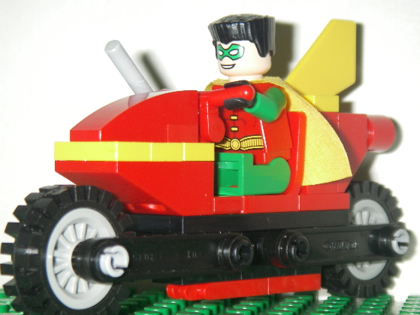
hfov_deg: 17.7
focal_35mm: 111
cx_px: 214
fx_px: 1346
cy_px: 168
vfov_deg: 13.3
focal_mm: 16
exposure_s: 1/80
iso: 160
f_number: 3.9
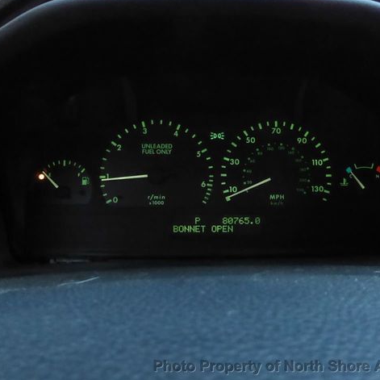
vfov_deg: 54.0
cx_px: 215
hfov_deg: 53.9
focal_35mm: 30
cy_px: 190
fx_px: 373
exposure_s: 1/25
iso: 1600
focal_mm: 4.3
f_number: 3.3
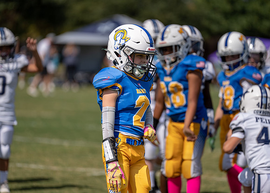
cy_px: 96
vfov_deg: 6.9
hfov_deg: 9.6
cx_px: 135
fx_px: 1607
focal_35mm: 210
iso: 160
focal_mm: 200
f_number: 2.8
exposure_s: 1/5000
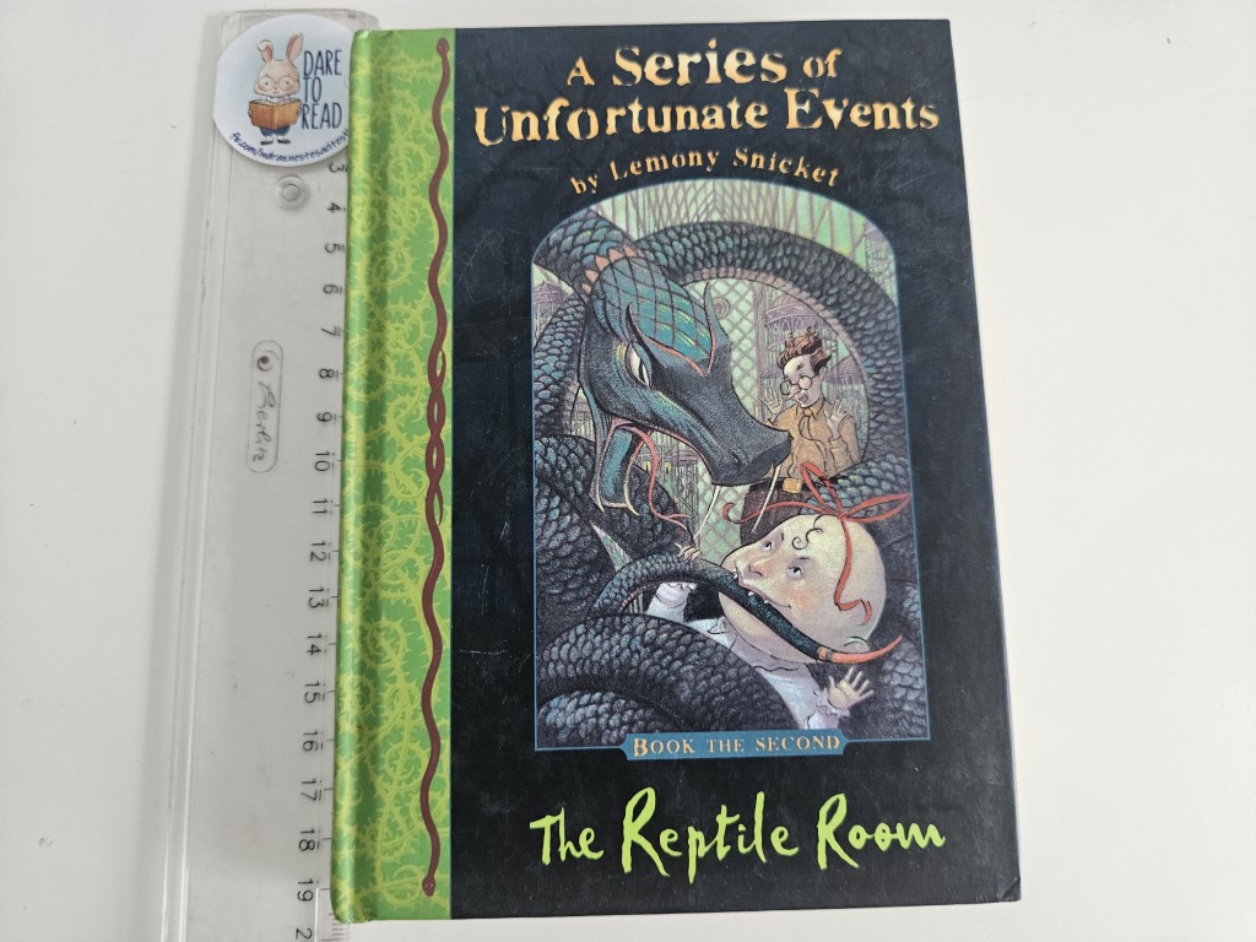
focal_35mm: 23
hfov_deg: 73.9
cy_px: 471
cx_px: 628
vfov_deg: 58.9
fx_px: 835
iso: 250
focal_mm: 6.3
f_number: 1.7
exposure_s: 1/100
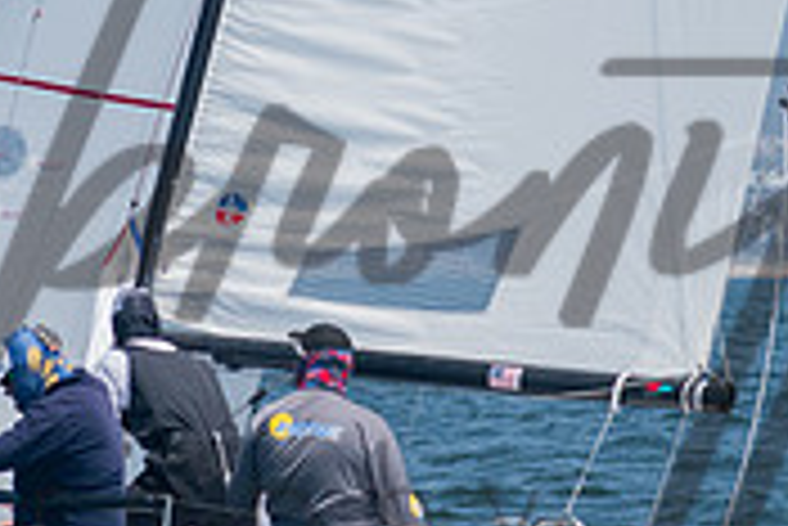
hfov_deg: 3.5
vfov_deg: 2.3
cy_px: 173
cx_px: 342
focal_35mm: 595
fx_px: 13034
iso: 400
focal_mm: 116
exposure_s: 1/1250
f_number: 8
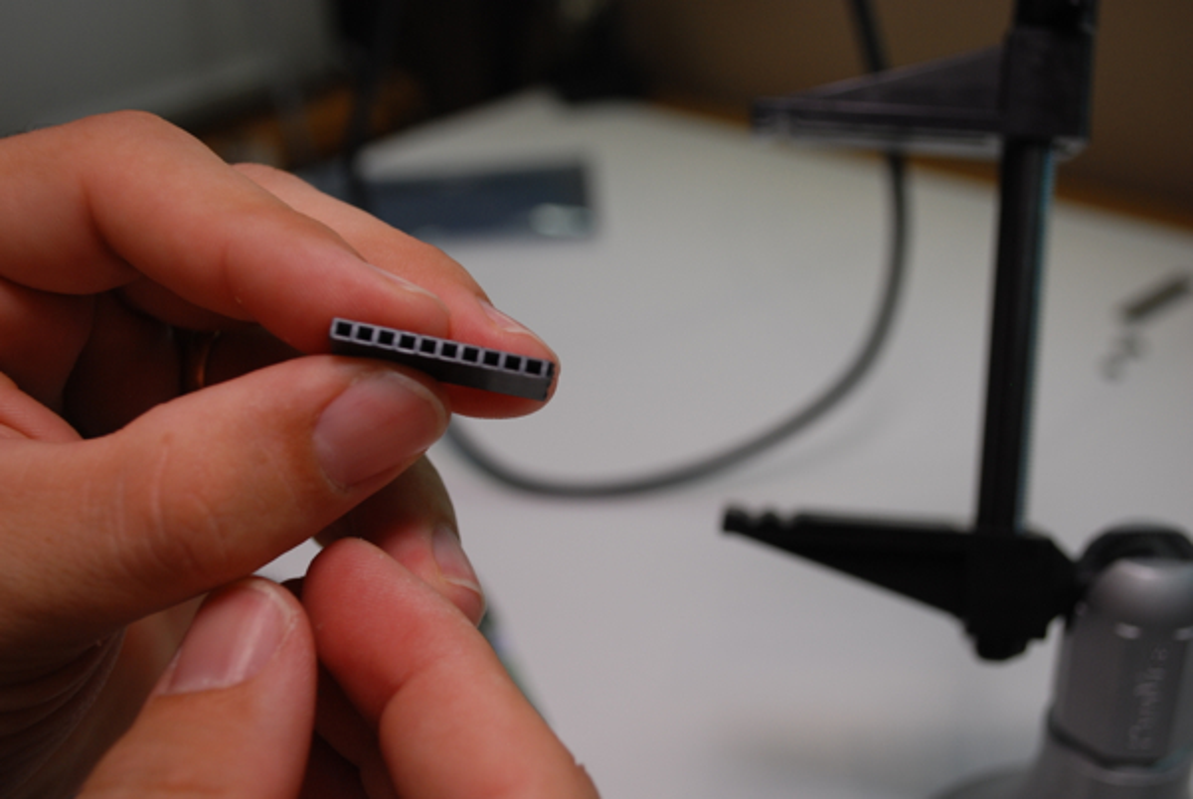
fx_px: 1493
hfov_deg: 43.5
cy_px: 400
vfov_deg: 30.0
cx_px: 596
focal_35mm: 45
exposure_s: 1/60
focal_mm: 30
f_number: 4.8
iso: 200
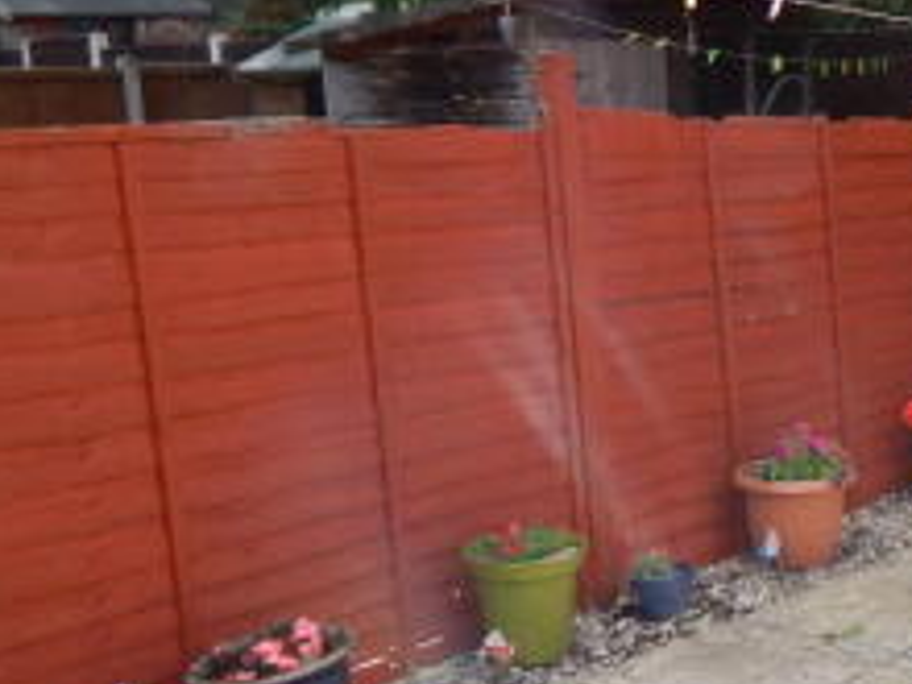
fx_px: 1607
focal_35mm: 61
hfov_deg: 29.5
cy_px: 392
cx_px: 922
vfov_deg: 24.0
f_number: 3
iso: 125
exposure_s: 1/640
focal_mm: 4
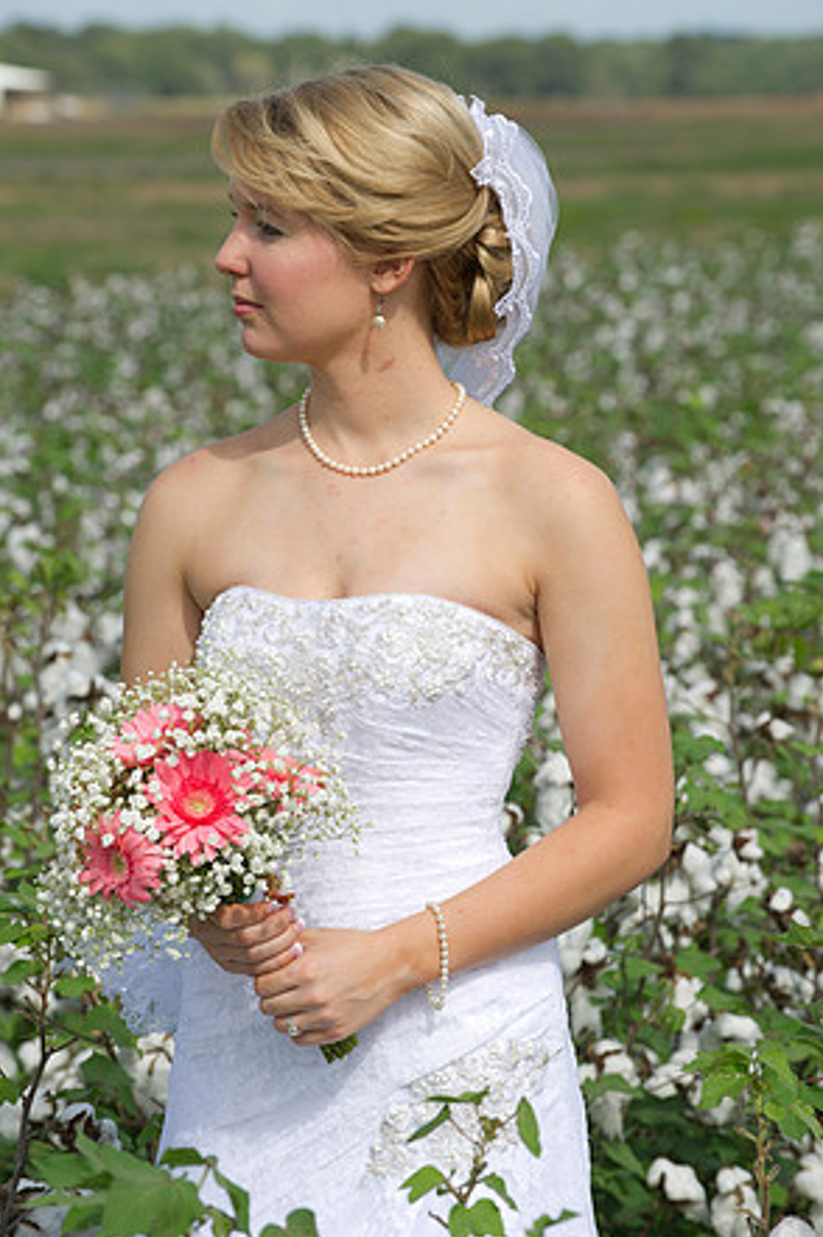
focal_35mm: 173
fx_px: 5941
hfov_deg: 7.9
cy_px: 618
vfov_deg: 11.9
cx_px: 407
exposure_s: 1/200
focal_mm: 170
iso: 160
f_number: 8
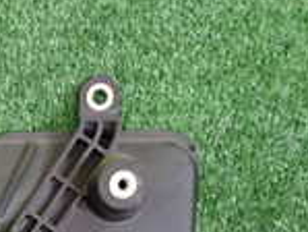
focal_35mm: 121
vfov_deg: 11.2
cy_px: 450
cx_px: -118
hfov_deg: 15.3
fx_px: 1077
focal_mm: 5.4
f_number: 2.3
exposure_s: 1/30
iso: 640
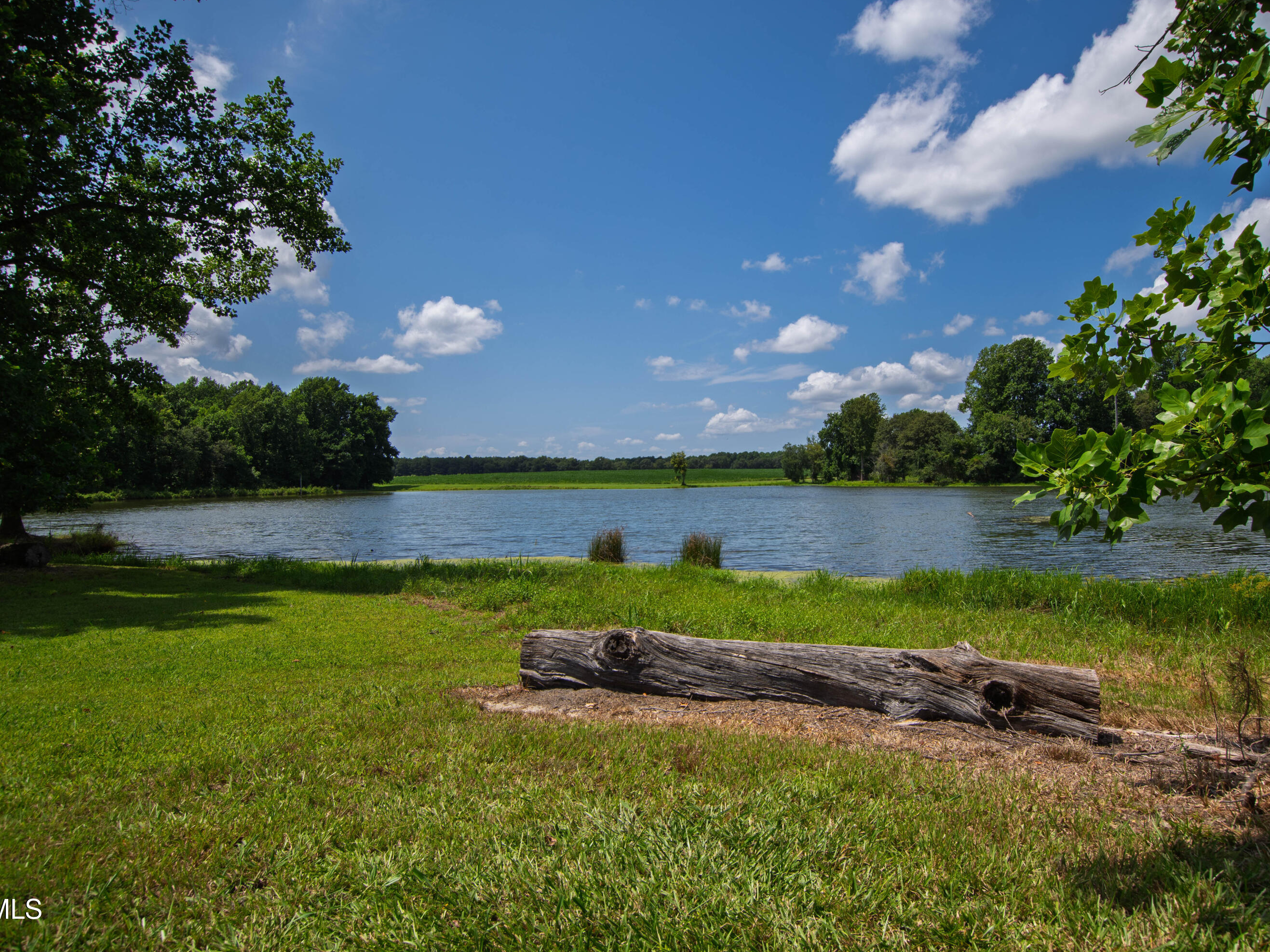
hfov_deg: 73.8
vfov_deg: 58.9
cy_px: 471
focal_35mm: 23
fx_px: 844
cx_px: 689
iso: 100
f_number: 9
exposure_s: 1/200
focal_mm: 14
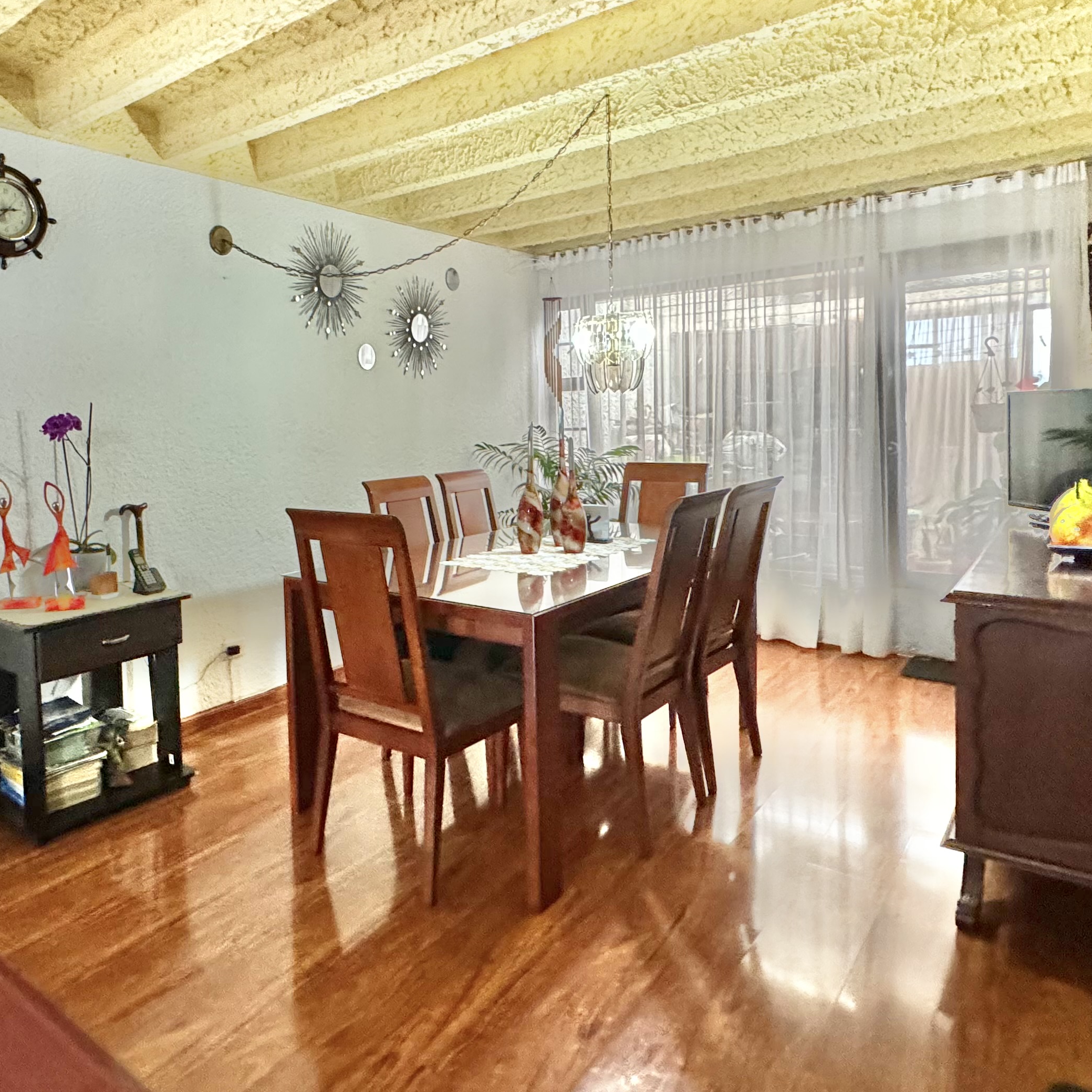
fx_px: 857
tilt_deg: -2.7
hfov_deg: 63.2
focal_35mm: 24
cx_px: 352
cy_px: 466
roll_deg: +2.1
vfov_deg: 64.7
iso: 500
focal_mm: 2.22
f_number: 2.2
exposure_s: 1/60
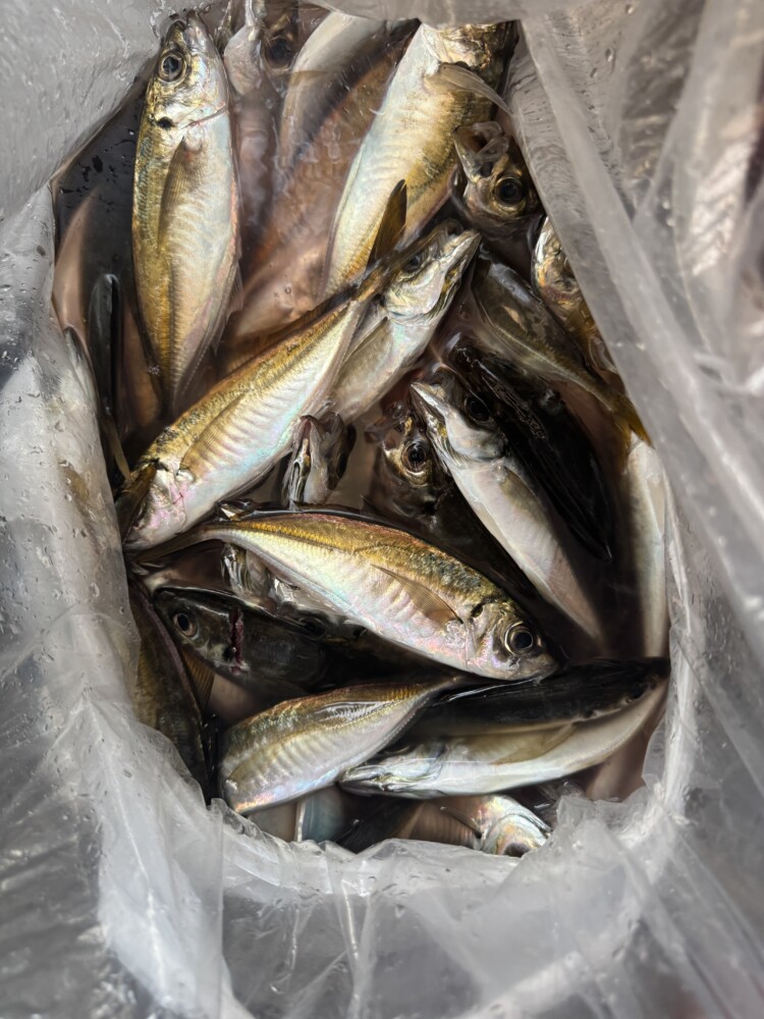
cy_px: 510
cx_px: 382
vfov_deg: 71.6
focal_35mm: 24
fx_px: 706
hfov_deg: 56.8
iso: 160
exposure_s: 1/121
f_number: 1.78
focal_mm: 6.76
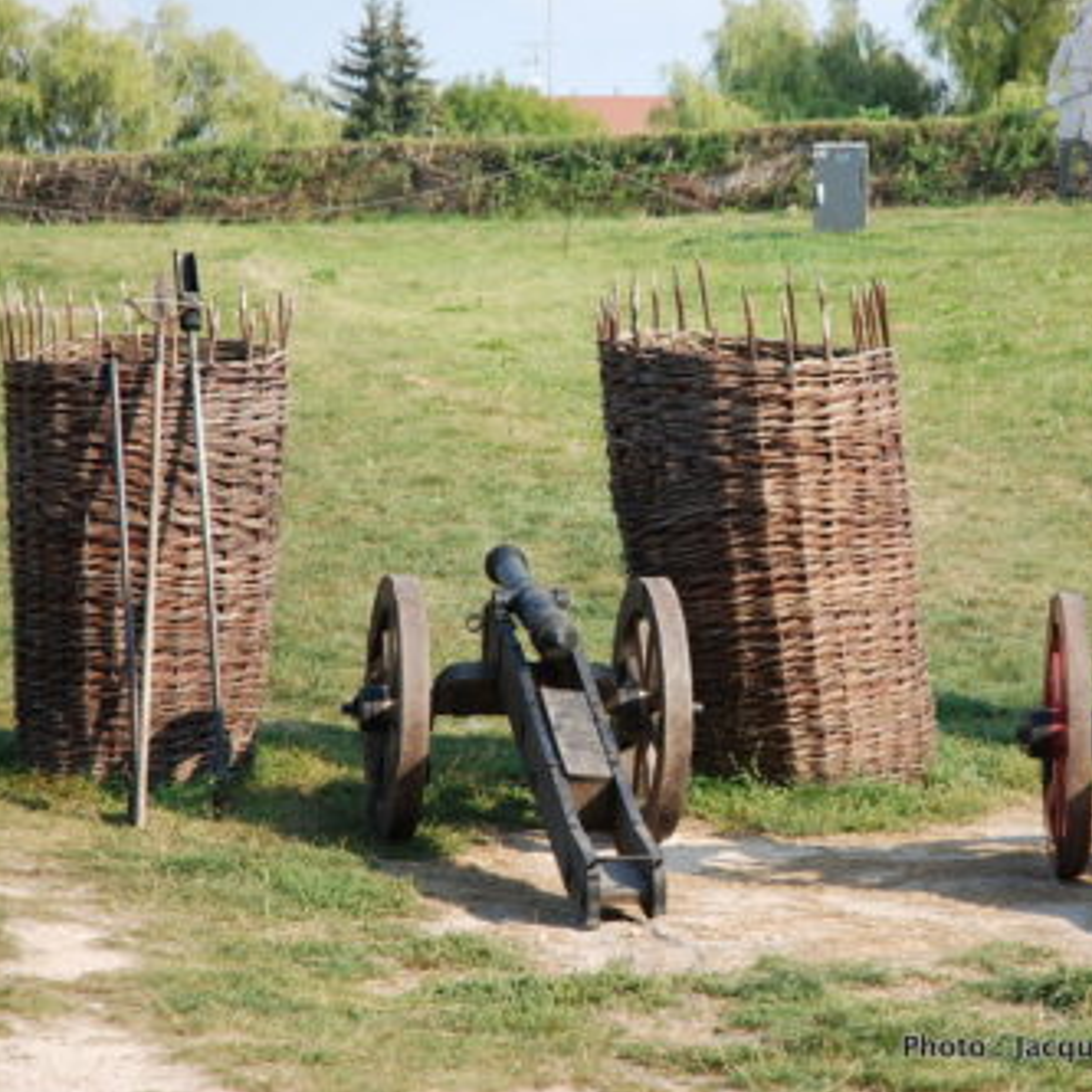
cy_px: 546
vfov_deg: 14.0
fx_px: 4448
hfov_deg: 14.0
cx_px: 751
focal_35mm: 125
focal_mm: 65
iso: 100
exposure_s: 1/200
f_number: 4.5
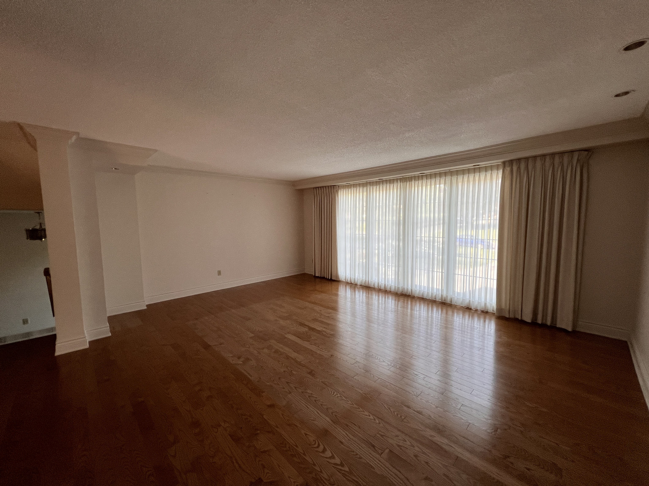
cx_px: 324
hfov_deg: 106.2
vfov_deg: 89.9
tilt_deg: -4.7
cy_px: 243
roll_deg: +0.7
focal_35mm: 13
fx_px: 244
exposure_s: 1/99
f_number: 1.8
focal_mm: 1.57
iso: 80
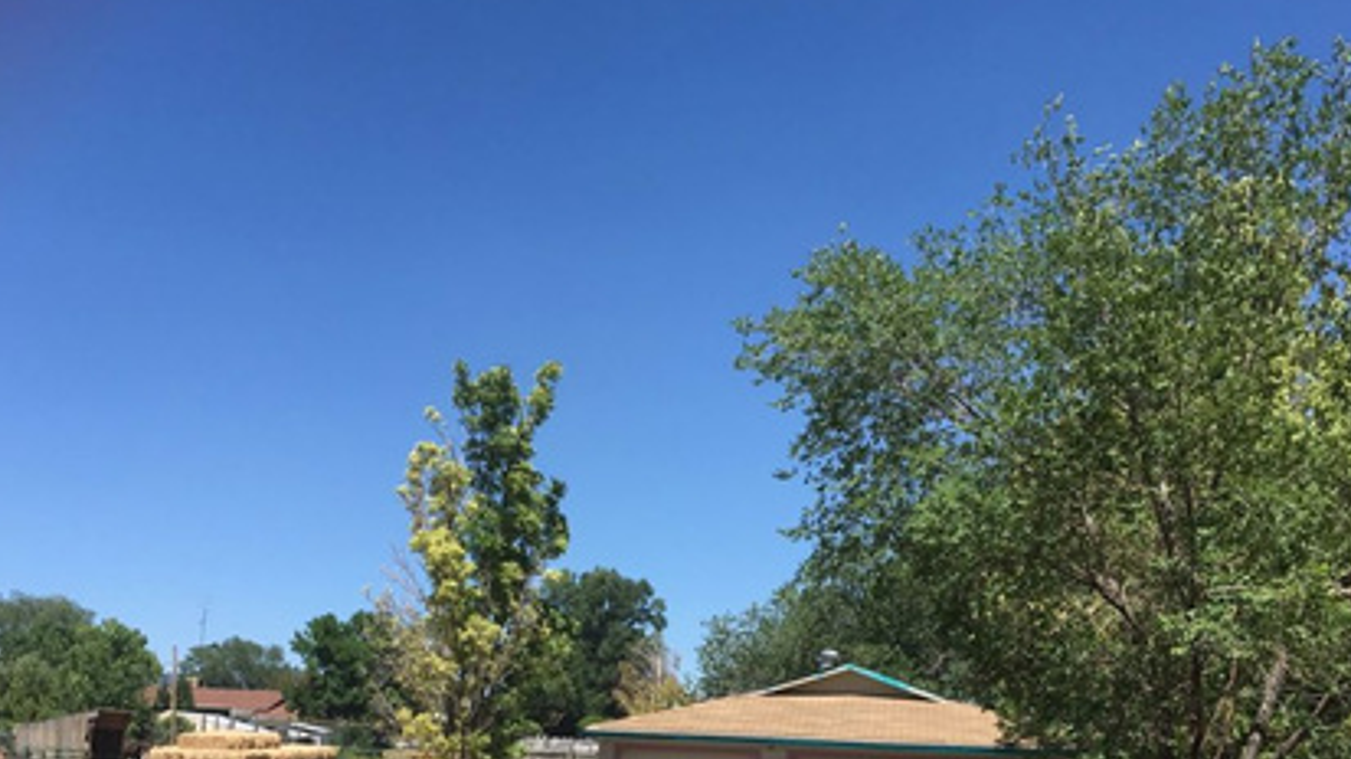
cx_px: 720
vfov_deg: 23.4
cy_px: 762
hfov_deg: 42.1
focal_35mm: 49
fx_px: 1755
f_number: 2.2
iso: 25
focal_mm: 4.15
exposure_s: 1/1570
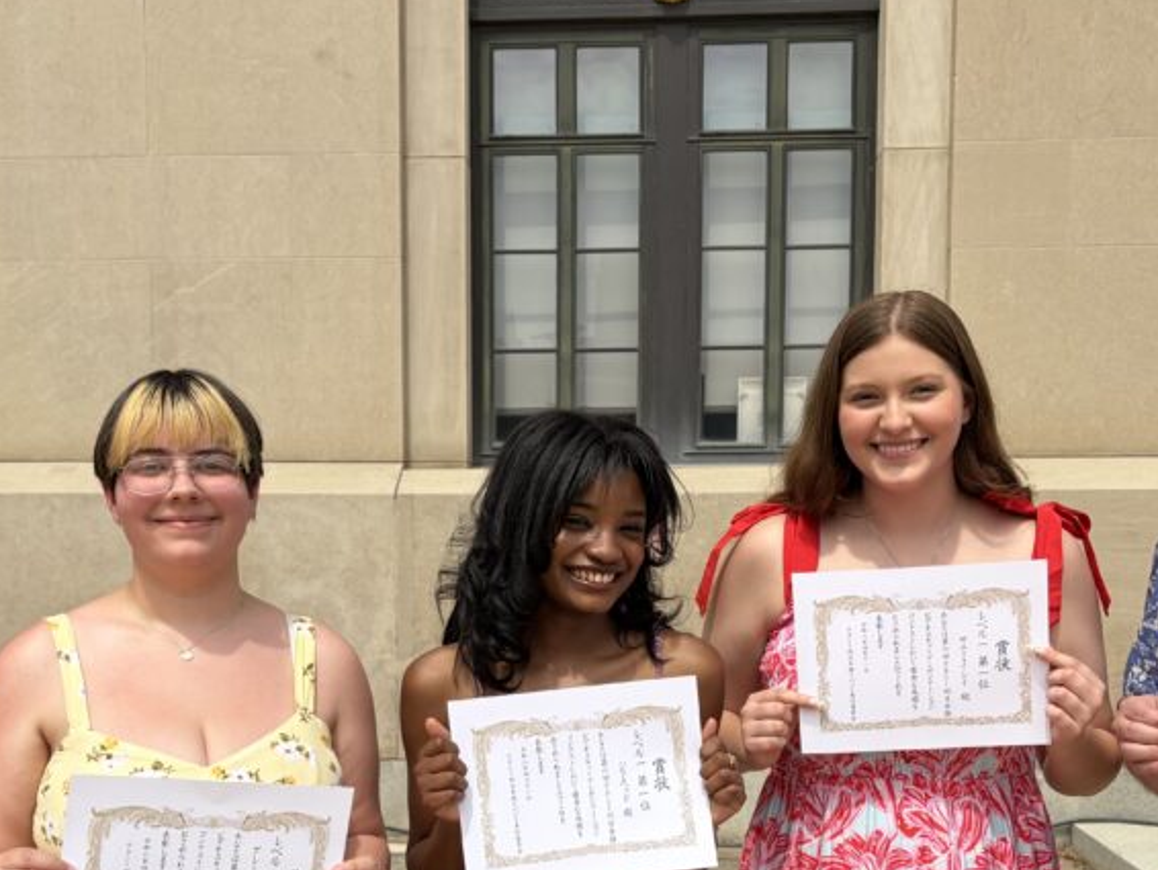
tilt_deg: -5.1
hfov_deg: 40.4
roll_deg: +0.2
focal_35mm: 47
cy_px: 663
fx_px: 1573
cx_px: 538
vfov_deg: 30.3
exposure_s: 1/5348
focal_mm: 5.96
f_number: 1.6
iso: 50
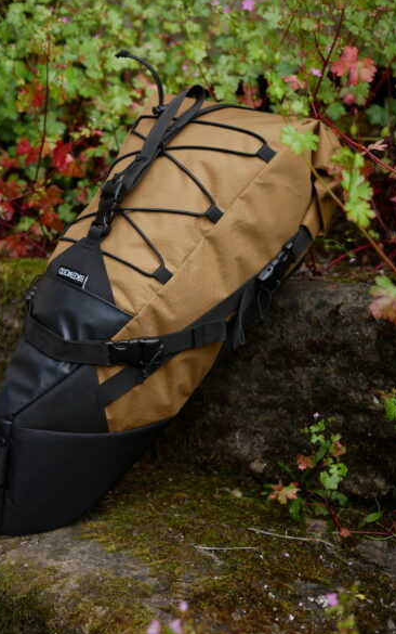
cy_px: 317
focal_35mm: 43
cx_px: 166
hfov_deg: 29.8
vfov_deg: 46.2
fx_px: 742
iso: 400
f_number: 2.5
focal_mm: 20
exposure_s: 1/400
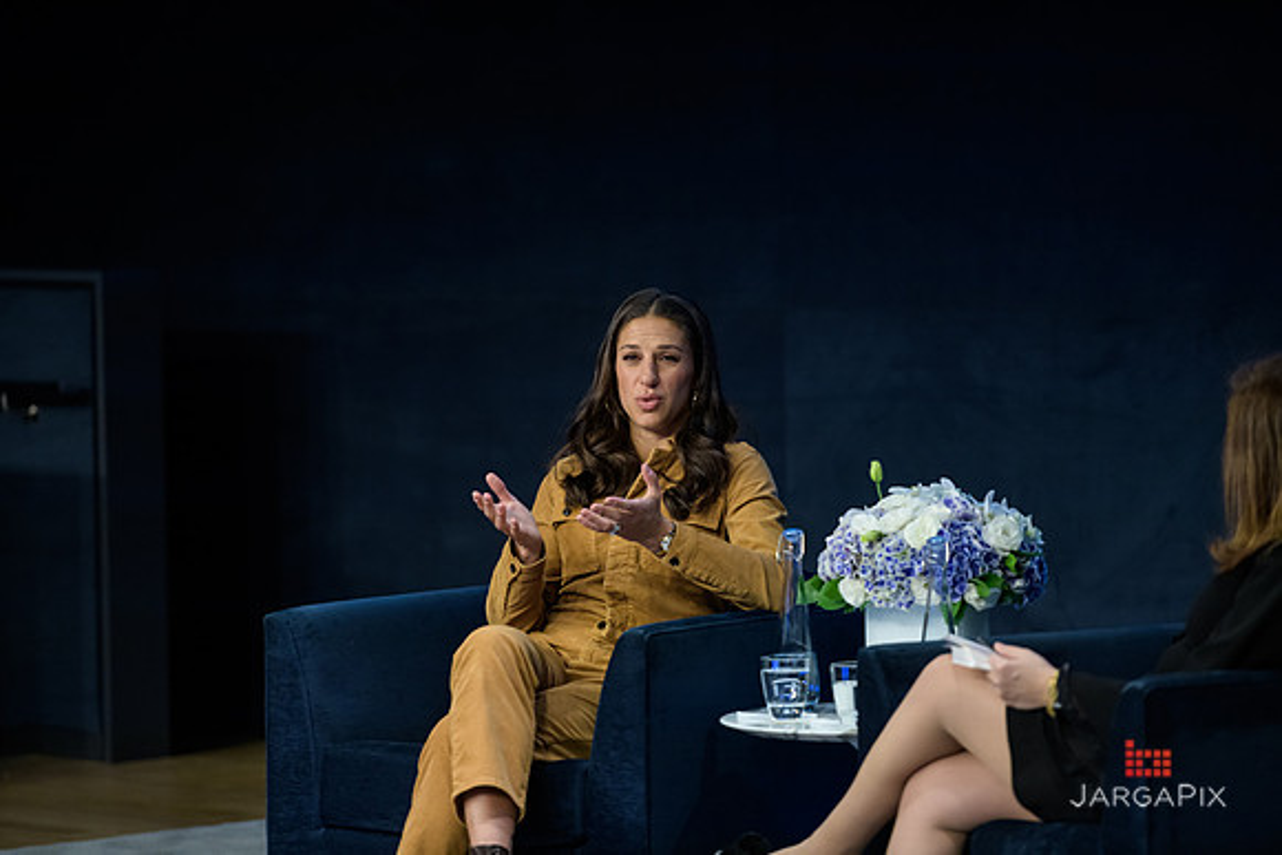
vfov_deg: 6.9
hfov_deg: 10.3
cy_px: 428
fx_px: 7124
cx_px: 641
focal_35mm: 200
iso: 1600
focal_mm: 200
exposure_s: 1/200
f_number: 3.2
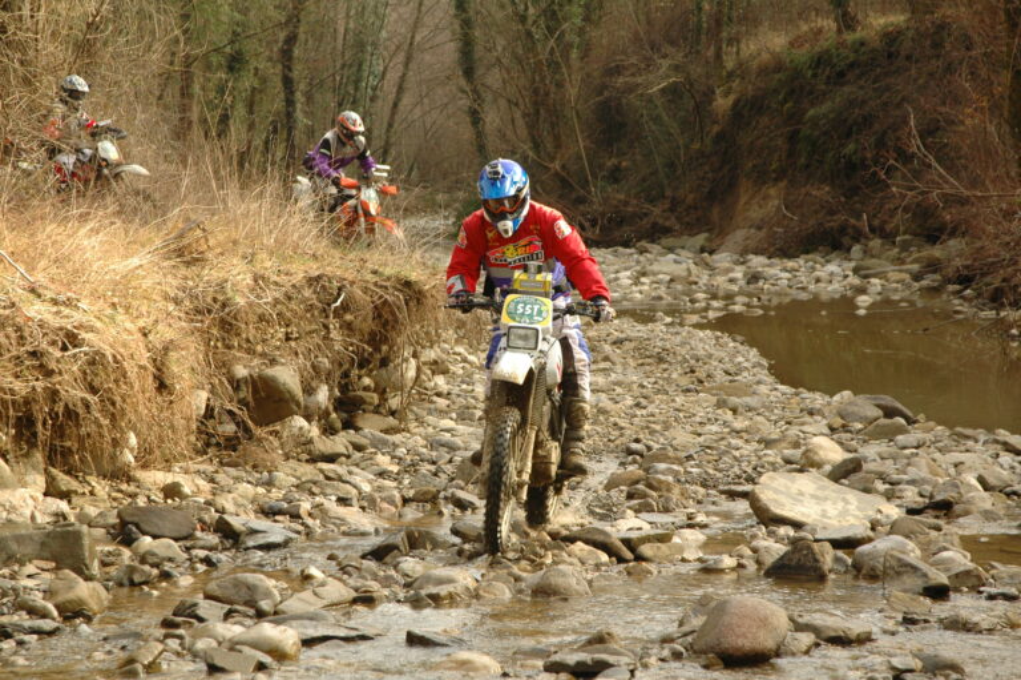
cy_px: 340
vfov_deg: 11.7
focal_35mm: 117
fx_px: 3316
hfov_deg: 17.5
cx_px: 510
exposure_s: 1/250
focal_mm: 78
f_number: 6.3
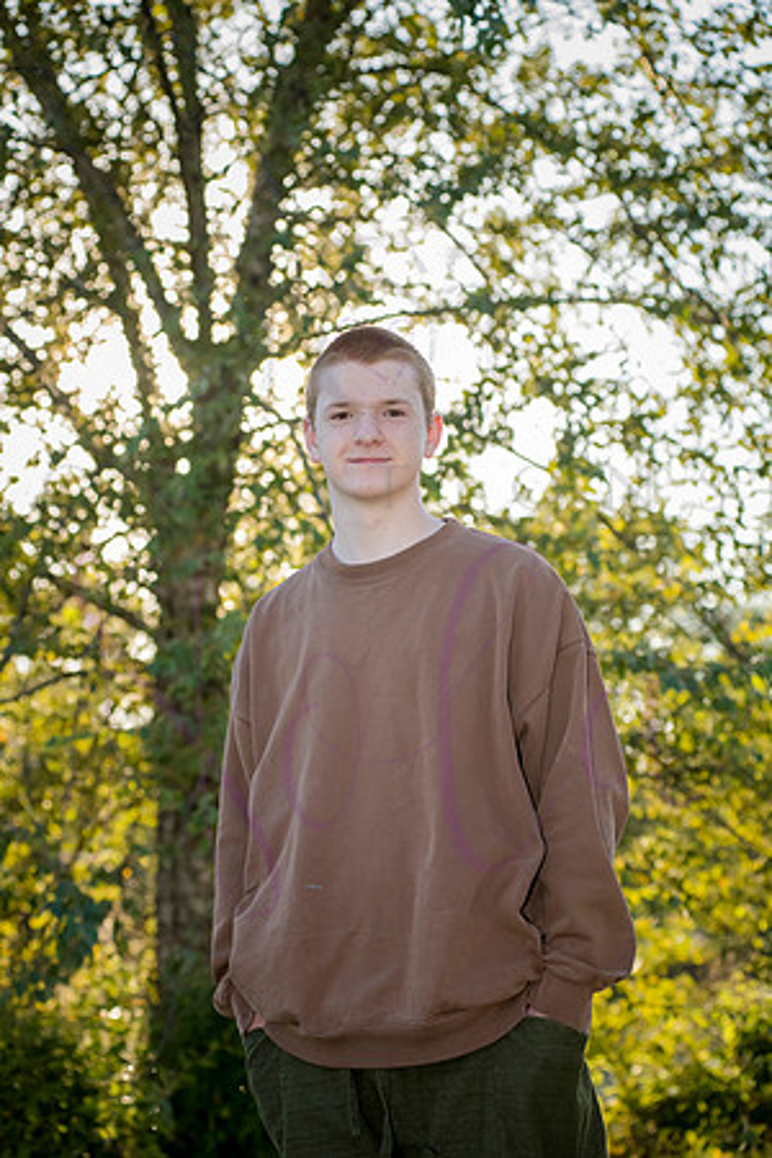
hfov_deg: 17.1
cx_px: 386
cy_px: 579
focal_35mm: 80
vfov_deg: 25.4
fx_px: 2573
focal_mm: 80
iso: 400
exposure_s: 1/400
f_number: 5
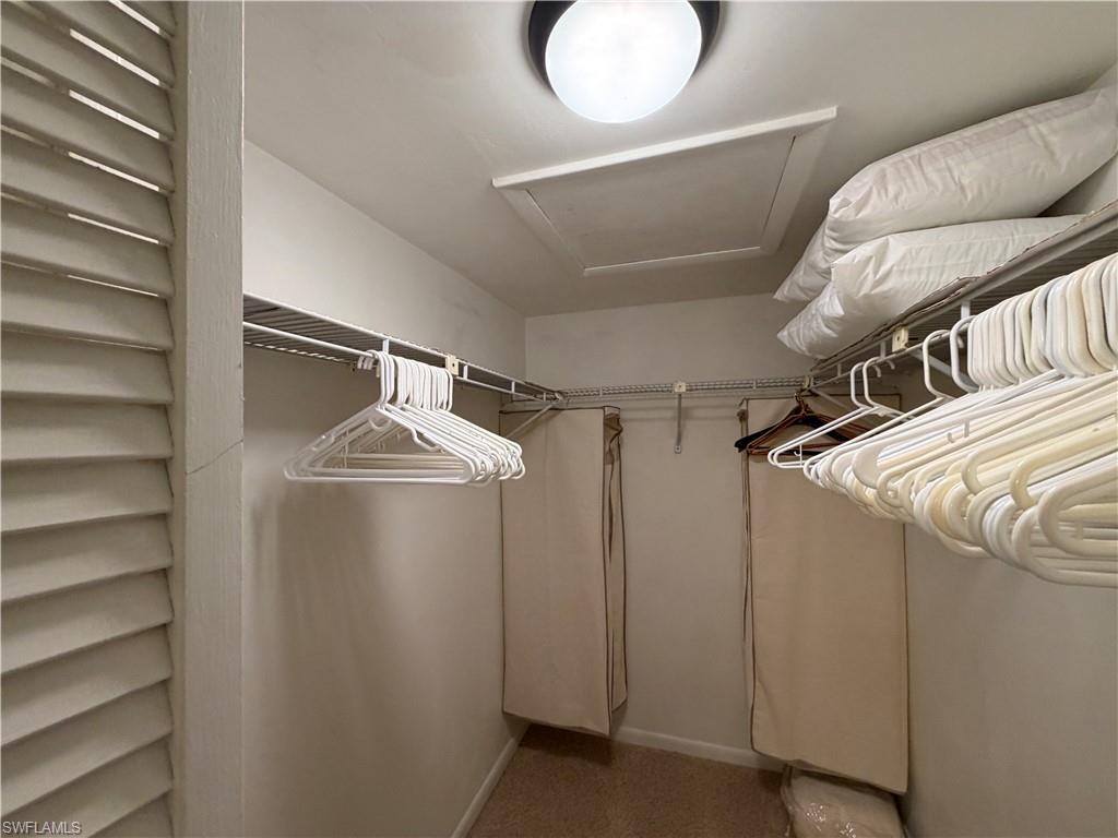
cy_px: 419
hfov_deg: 102.1
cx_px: 559
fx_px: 452
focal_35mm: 14
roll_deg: +1.3
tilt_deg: +2.0
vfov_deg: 85.7
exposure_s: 1/120
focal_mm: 2.22
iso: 200
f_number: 2.2
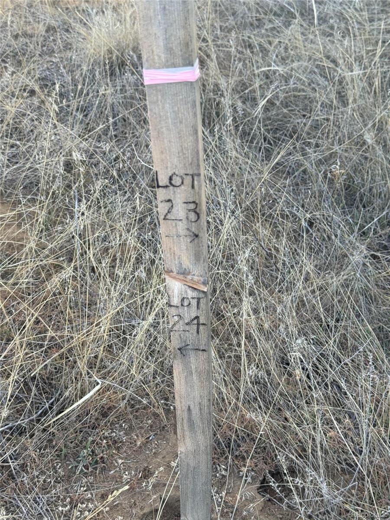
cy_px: 260
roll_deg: -1.3
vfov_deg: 39.7
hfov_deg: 30.3
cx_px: 195
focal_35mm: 48
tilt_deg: -42.7
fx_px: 721
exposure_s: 1/221
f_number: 1.78
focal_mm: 6.76
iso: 64
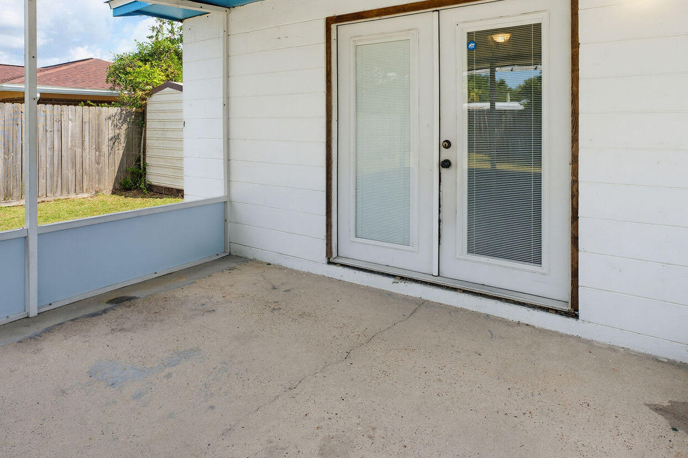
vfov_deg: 52.0
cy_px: 99
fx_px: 439
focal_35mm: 23
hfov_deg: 76.0
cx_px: 318
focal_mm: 14
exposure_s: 1/5
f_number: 8
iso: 200
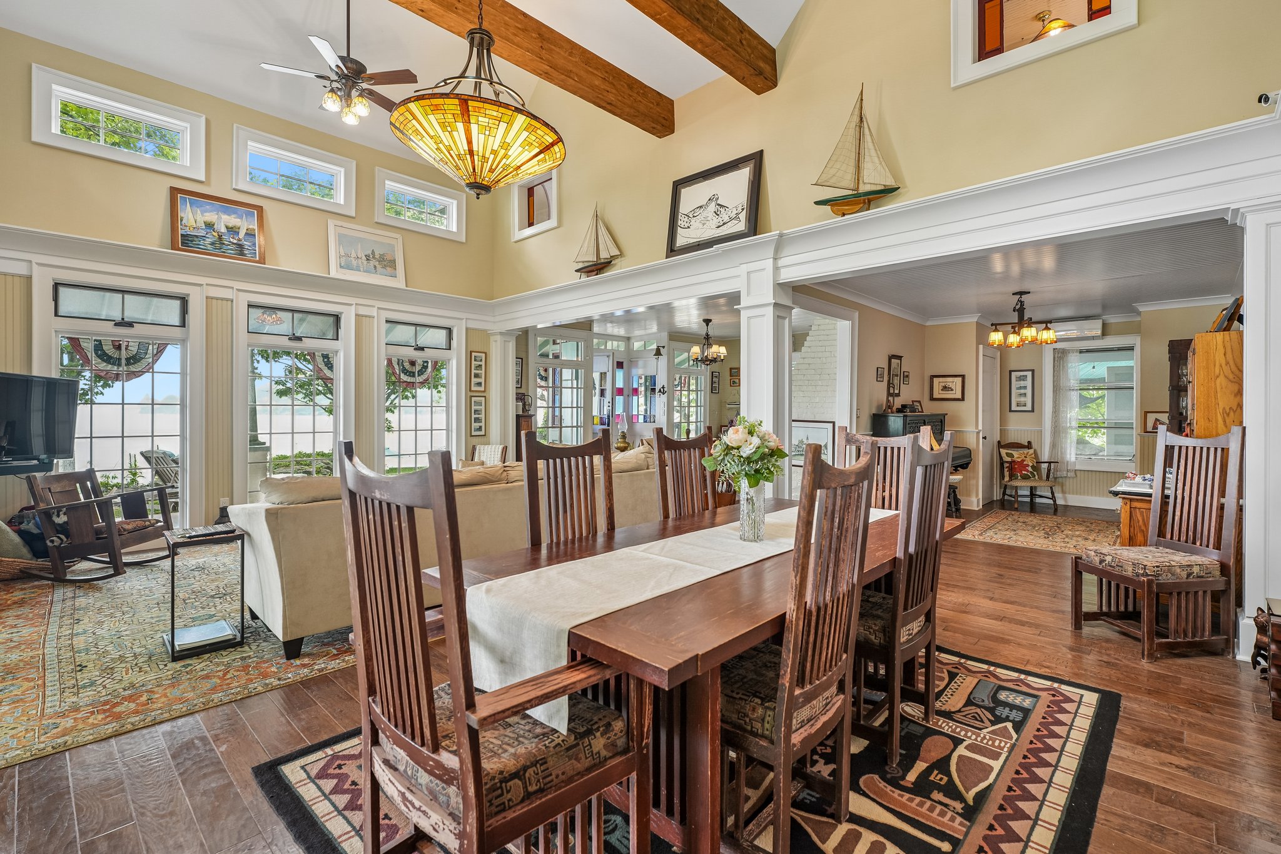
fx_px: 569
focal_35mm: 16
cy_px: 427
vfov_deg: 73.7
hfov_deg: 96.7
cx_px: 640
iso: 400
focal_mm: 16
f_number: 5.6
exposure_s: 1/30
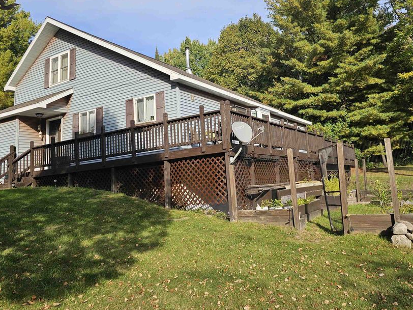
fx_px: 346
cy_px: 116
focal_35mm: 29
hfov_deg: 61.6
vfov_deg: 47.8
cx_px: 224
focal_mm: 6.3
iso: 10
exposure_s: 1/572
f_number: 1.7
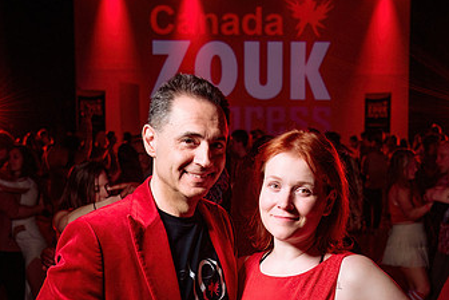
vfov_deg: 21.0
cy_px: 246
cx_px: 266
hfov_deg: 31.3
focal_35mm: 64
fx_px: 798
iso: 1000
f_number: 4.5
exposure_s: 1/50
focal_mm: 36
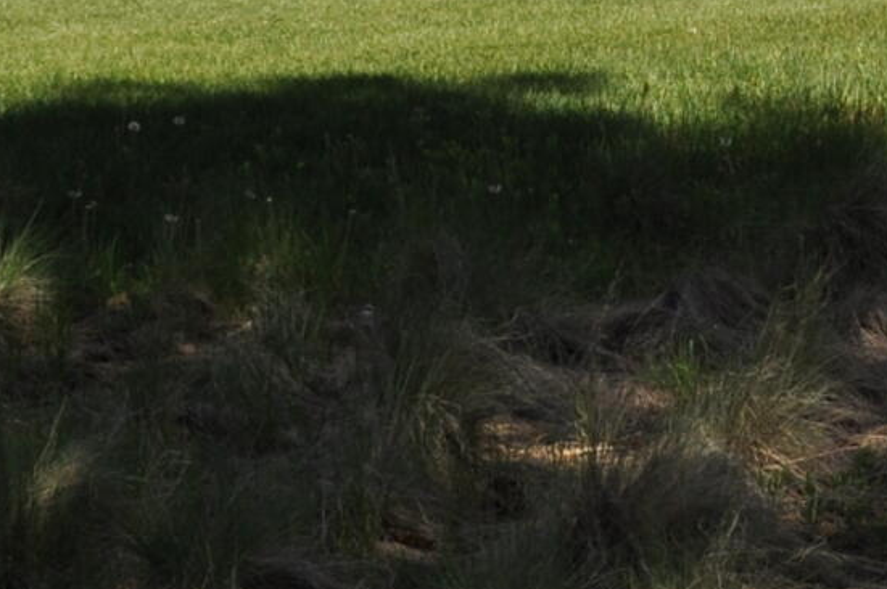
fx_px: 3618
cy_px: -397
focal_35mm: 147
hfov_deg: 13.5
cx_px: 1109
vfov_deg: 9.0
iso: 200
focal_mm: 18
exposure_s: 1/400
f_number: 9
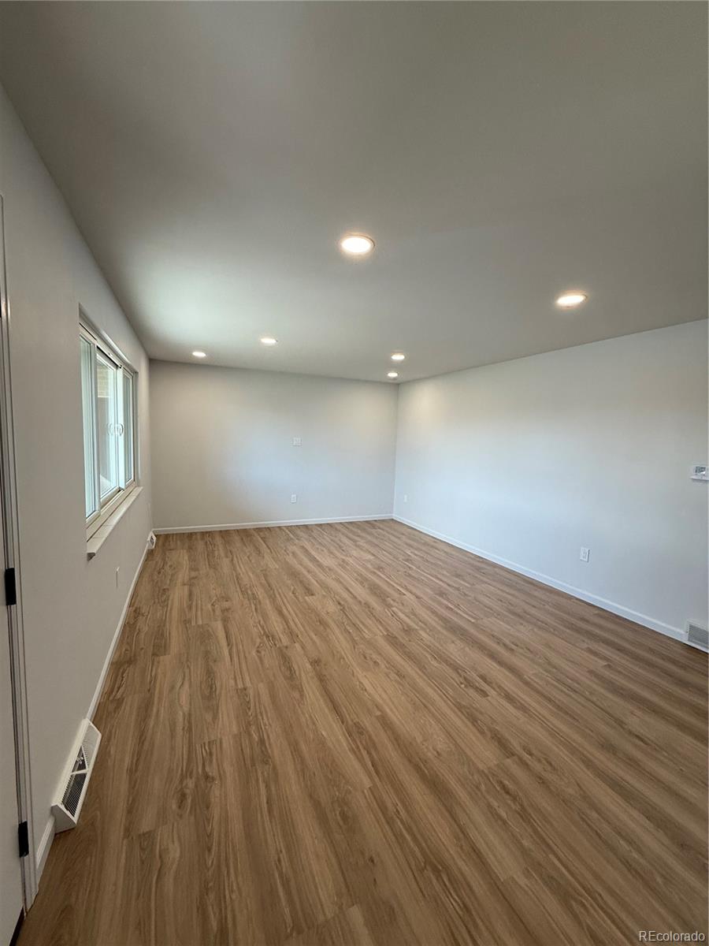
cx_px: 354
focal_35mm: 14
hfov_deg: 85.7
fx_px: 382
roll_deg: -1.3
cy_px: 473
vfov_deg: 102.1
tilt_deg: -5.8
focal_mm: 2.22
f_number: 2.2
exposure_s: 1/120
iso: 125
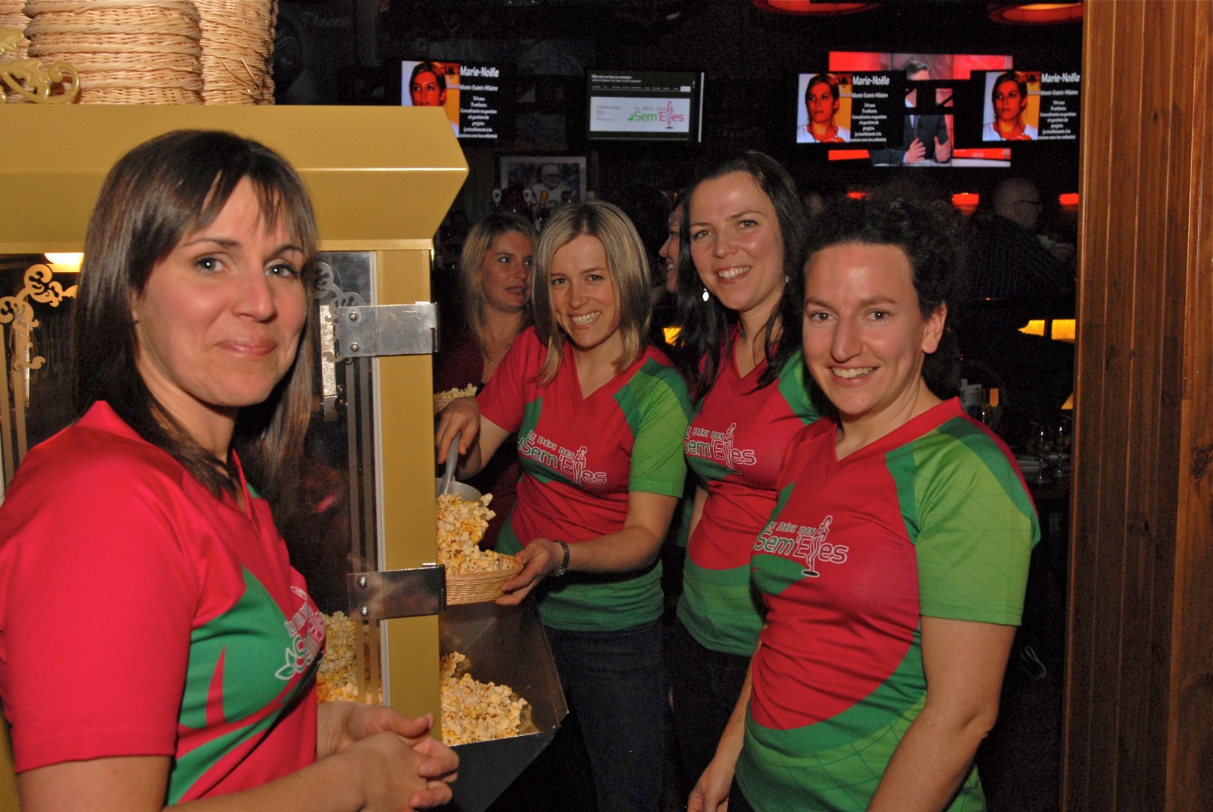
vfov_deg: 37.0
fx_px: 1215
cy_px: 406
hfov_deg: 53.1
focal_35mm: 36
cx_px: 606
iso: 500
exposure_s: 1/160
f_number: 5.6
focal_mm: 24
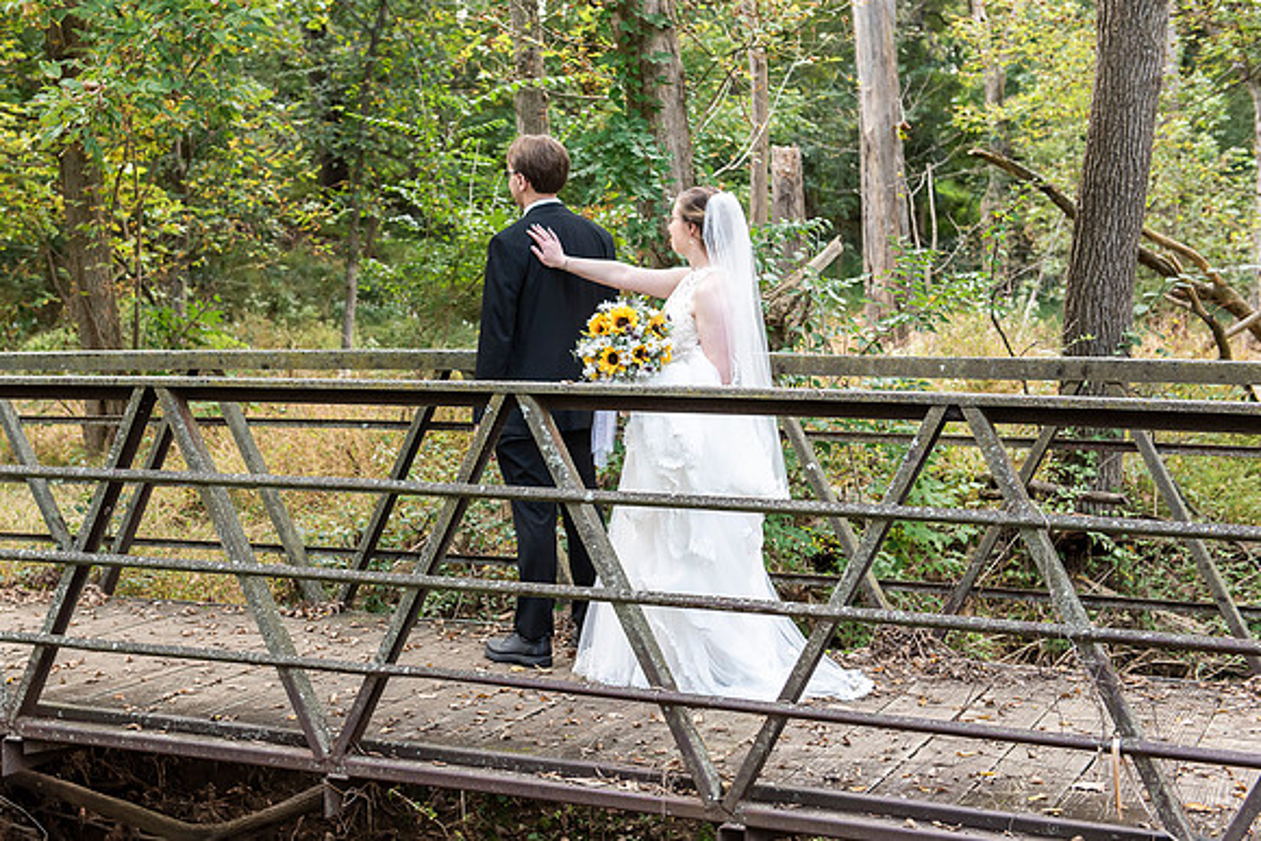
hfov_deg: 36.2
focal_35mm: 55
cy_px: 368
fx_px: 1925
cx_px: 547
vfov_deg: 24.6
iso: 400
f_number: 4
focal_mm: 48
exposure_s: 1/400
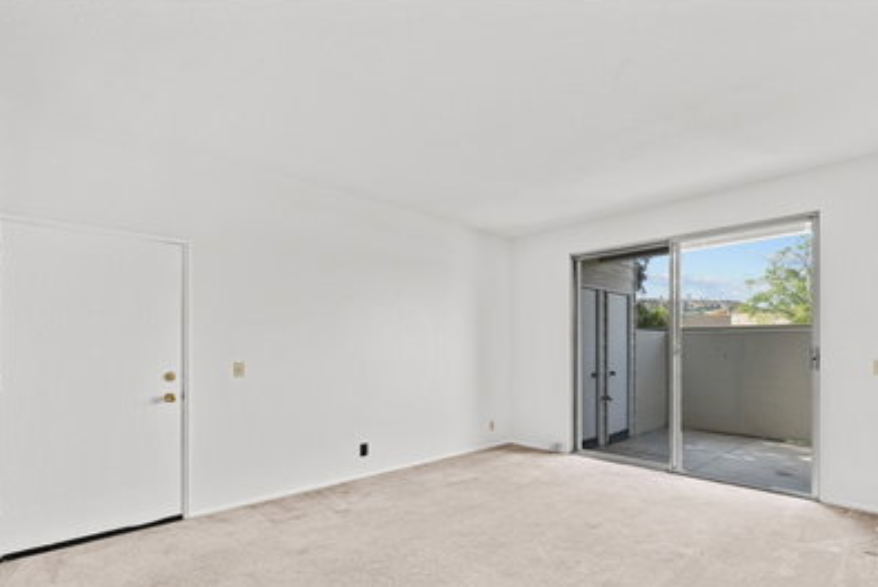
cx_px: 496
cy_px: 342
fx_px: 415
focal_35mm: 17
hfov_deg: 92.7
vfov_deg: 70.0
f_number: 9
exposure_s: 1/4
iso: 100
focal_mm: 14
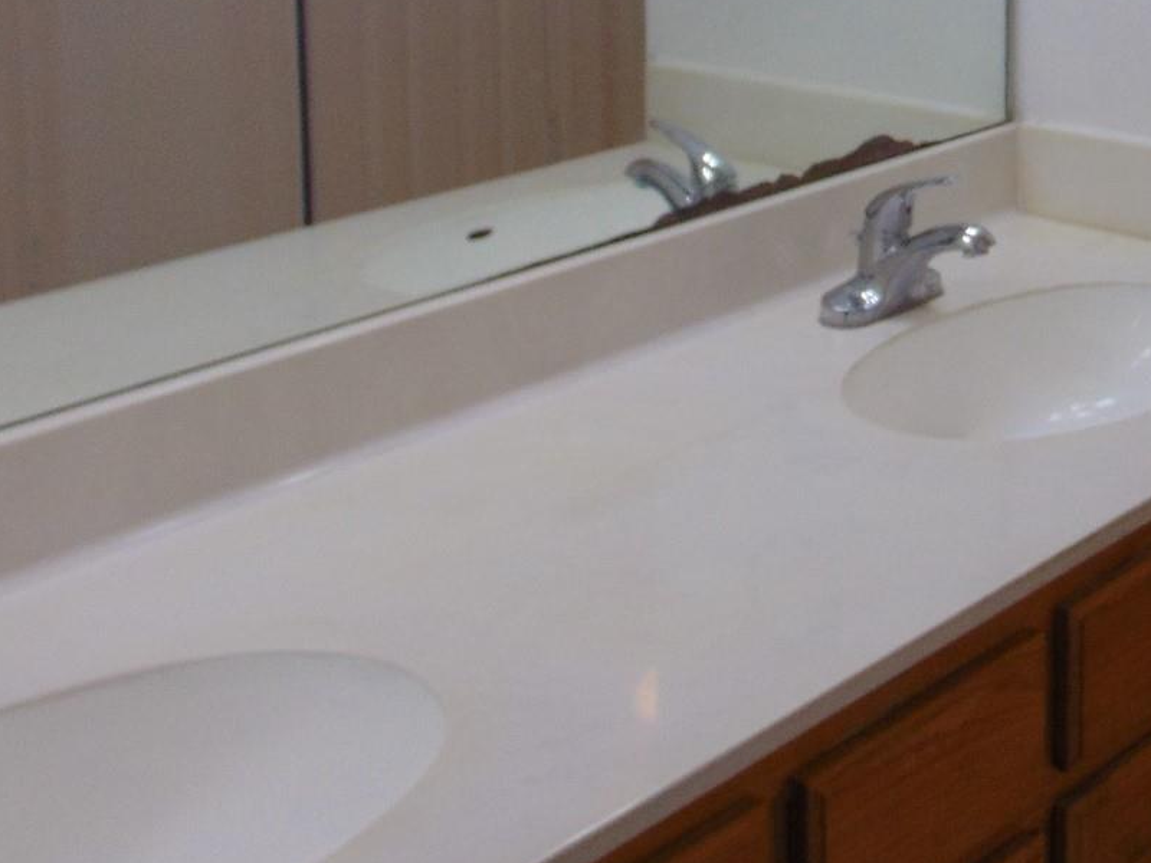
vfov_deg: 21.8
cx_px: 1096
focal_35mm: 64
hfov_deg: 28.7
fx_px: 2128
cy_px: -65
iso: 80
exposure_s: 1/100
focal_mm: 4.5
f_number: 3
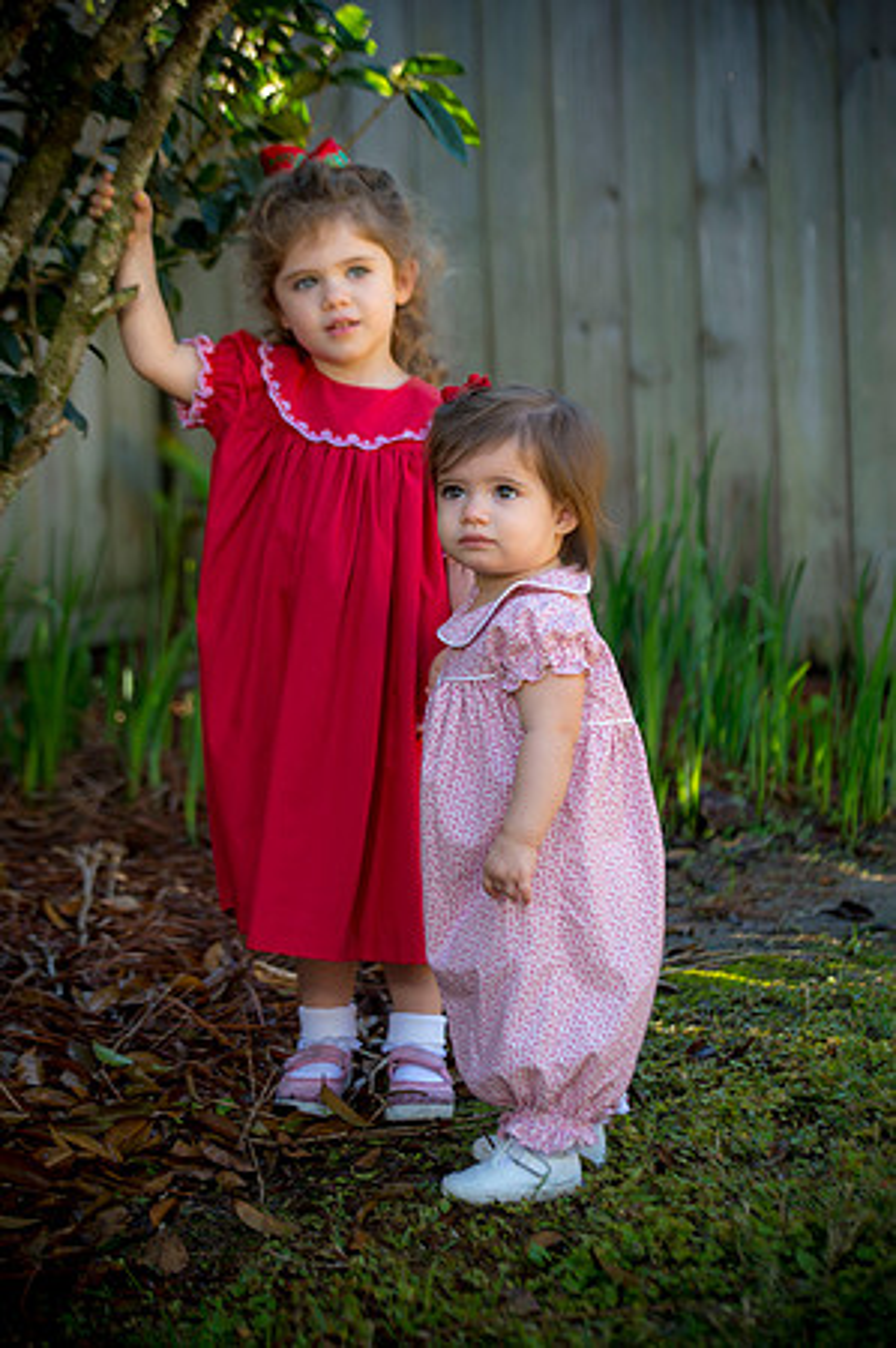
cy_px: 674
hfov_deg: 15.9
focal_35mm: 86
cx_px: 448
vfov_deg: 23.7
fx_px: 3218
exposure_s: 1/250
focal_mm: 86
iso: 320
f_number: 4
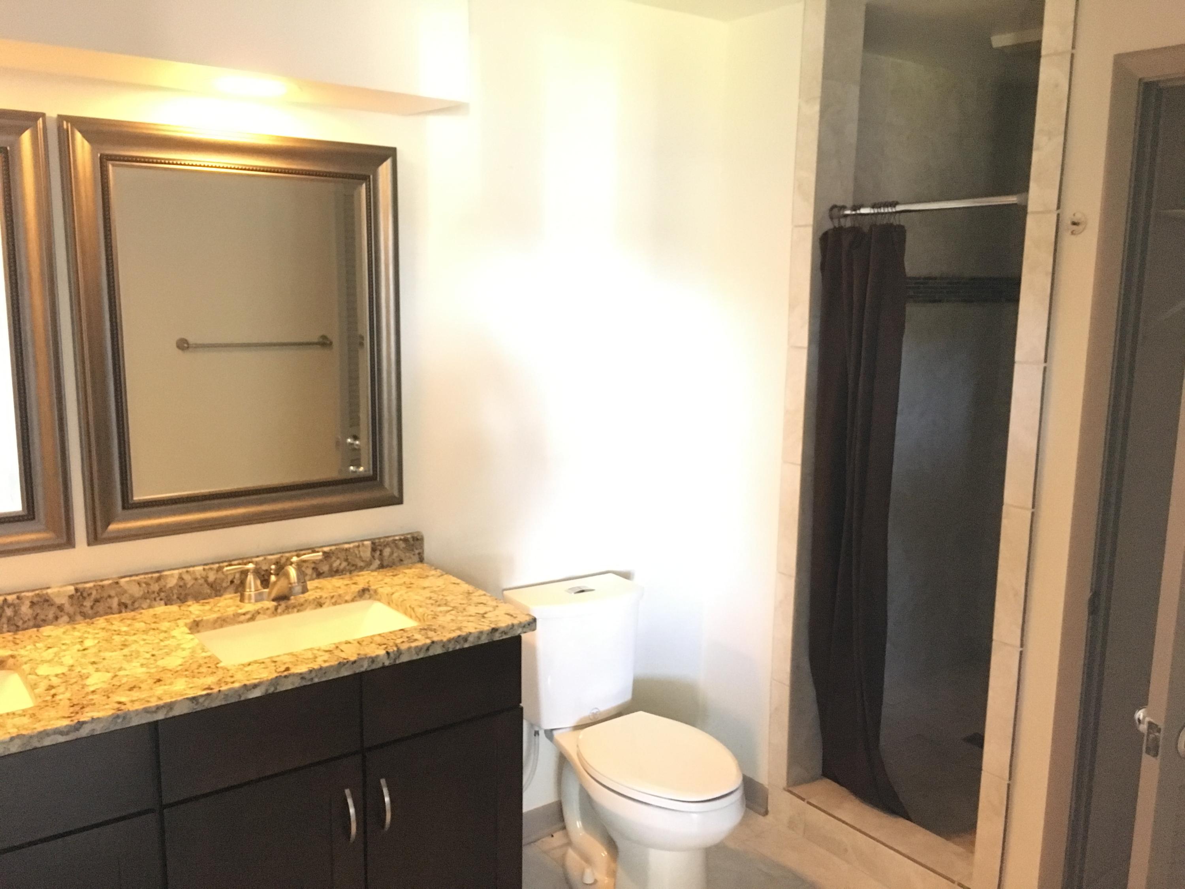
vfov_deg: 48.2
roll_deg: -1.1
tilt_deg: -9.0
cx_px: 592
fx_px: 993
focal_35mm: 29
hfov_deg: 61.7
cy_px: 444
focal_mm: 4.15
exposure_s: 1/15
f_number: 2.2
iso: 400
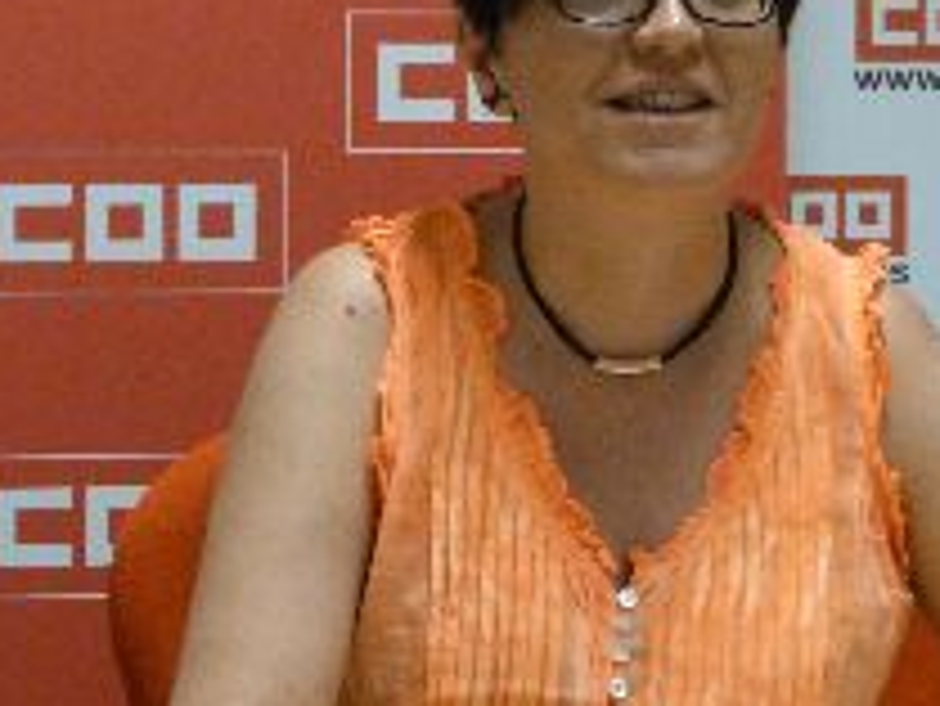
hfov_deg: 8.5
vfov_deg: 6.4
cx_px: 576
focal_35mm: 232
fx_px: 6304
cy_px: 299
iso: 800
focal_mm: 17.5
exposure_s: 1/125
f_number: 3.4
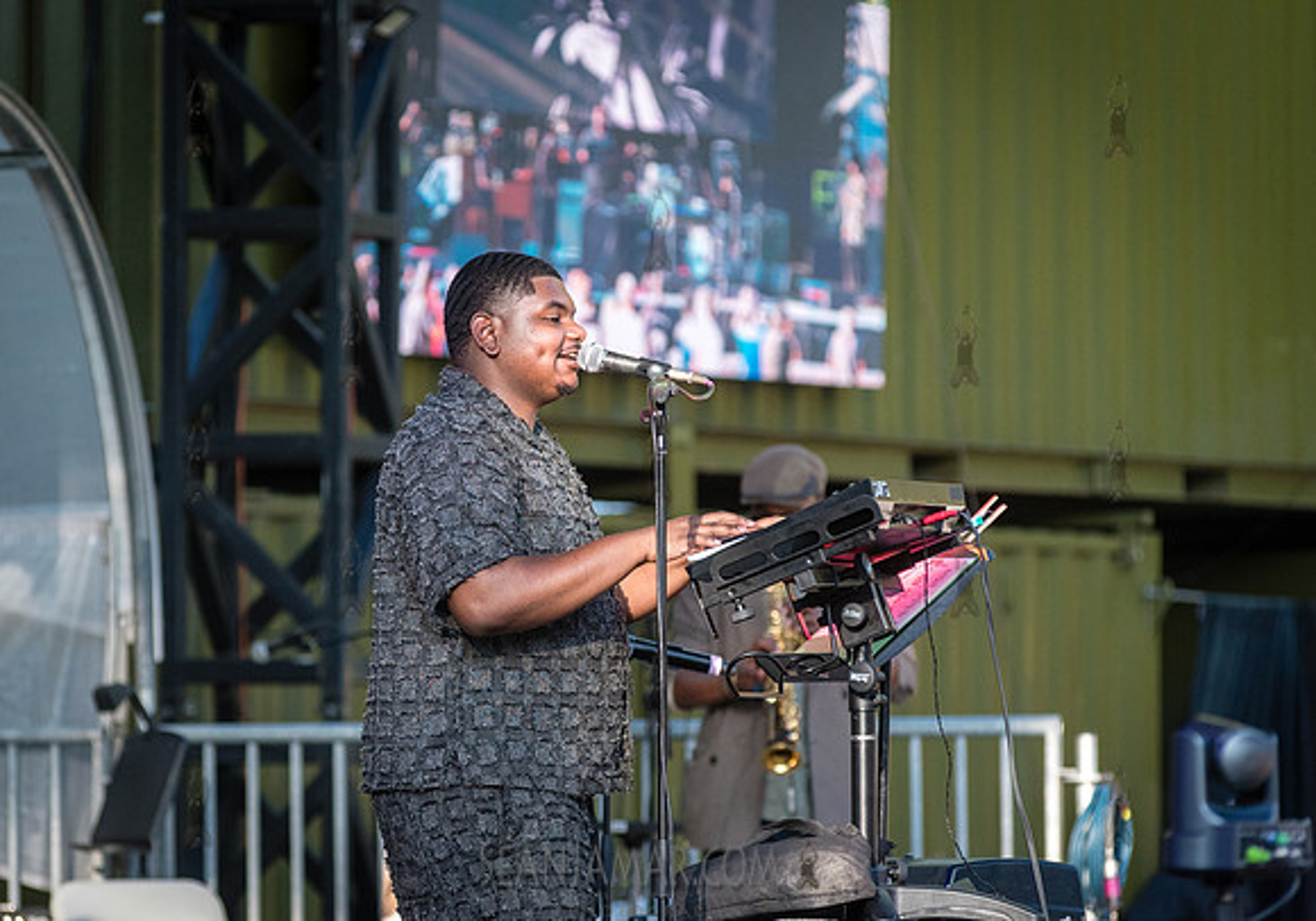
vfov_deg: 5.9
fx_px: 8883
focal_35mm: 239
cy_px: 429
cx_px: 542
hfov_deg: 8.5
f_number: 4.5
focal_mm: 200
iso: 1000
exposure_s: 1/1000
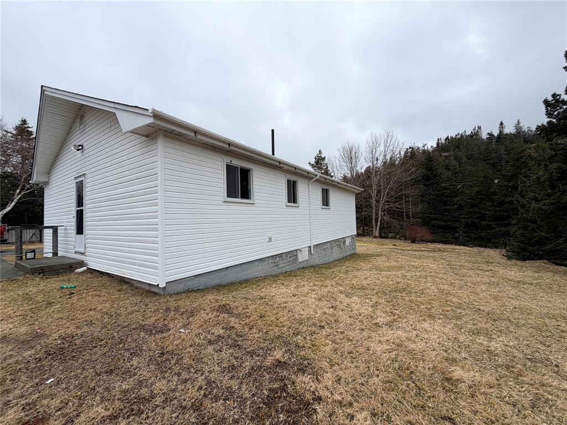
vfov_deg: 85.7
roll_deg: +2.4
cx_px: 284
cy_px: 212
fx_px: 229
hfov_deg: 102.1
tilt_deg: +1.9
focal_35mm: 14
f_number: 2.2
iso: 25
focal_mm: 2.22
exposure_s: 1/770
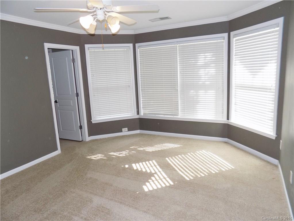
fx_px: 195
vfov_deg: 58.9
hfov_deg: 73.9
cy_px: 110
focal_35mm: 23
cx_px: 147
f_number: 3.1
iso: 80
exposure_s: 1/40
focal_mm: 4
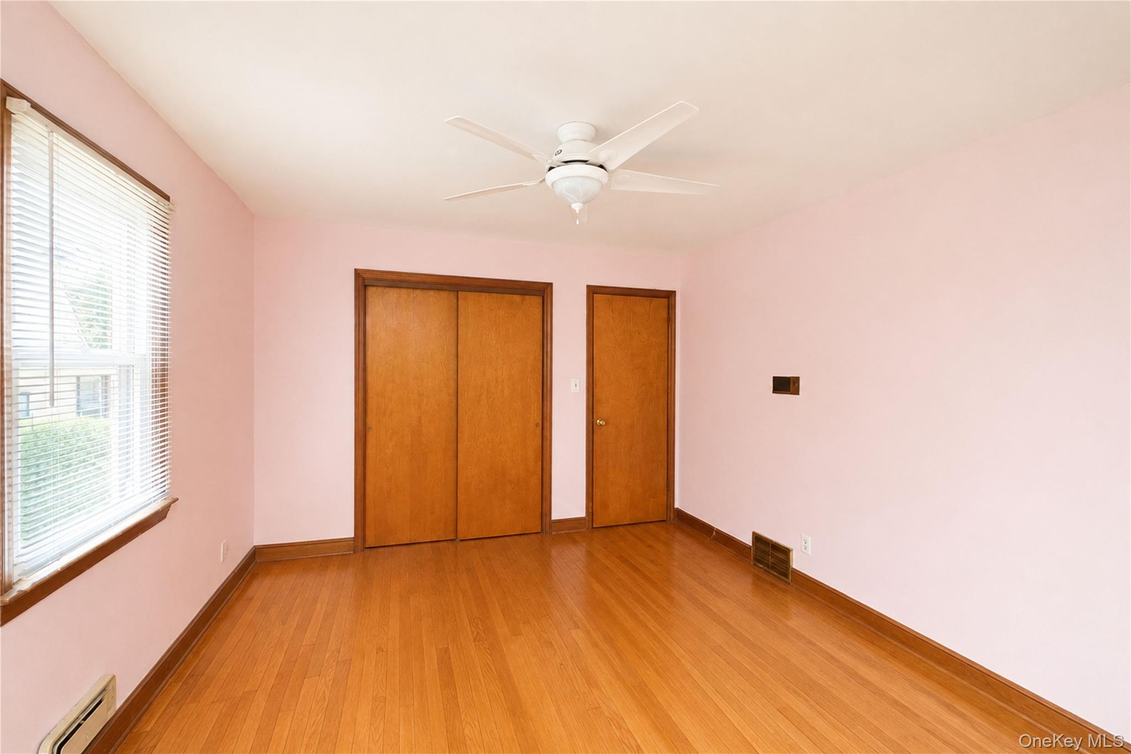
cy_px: 377
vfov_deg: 77.3
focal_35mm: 15
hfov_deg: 100.4
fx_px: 471
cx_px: 566
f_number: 7.1
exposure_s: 1/60
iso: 1600
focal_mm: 10
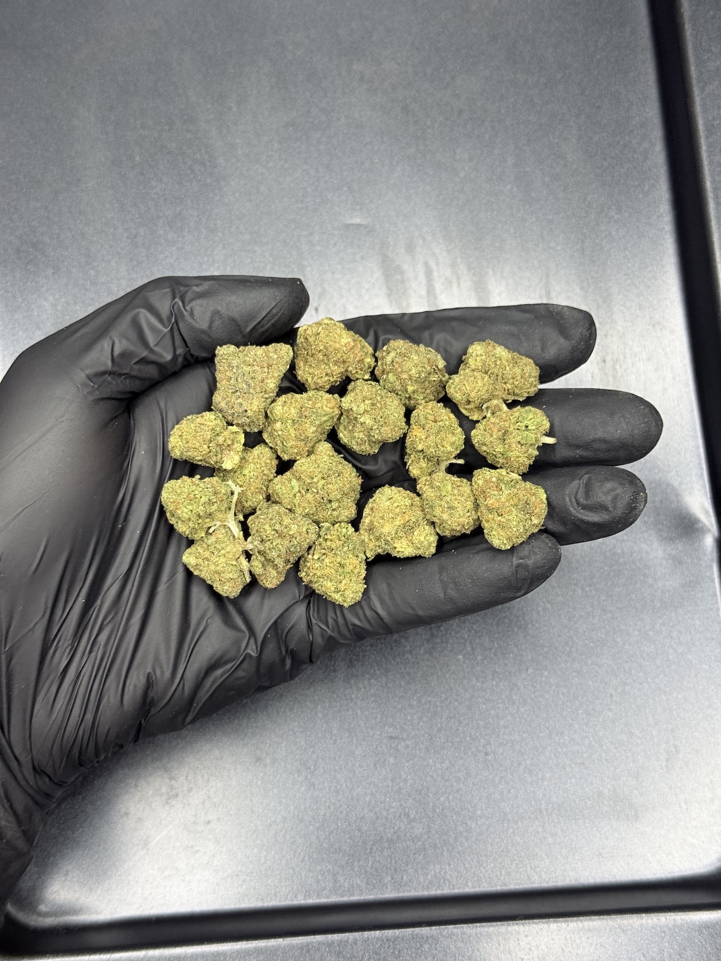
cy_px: 480
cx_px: 360
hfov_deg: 30.3
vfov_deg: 39.7
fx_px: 1333
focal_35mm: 48
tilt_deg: -76.7
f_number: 1.78
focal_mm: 6.76
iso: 160
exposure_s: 1/60
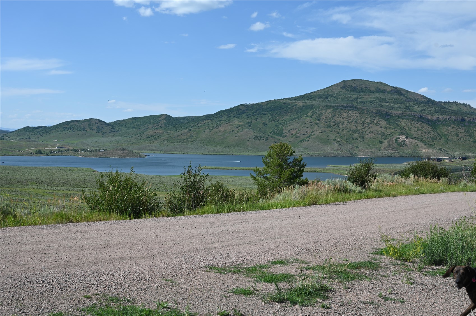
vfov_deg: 29.2
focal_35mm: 46
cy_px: 158
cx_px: 238
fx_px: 608
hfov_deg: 42.8
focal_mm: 46
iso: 100
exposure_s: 1/400
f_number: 7.1
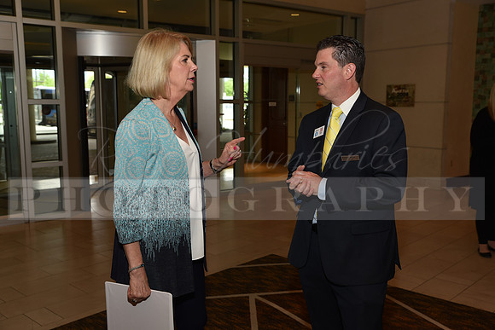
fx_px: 523
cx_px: 248
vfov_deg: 35.1
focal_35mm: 38
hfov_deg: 50.7
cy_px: 165
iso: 200
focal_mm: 38
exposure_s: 1/60
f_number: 5
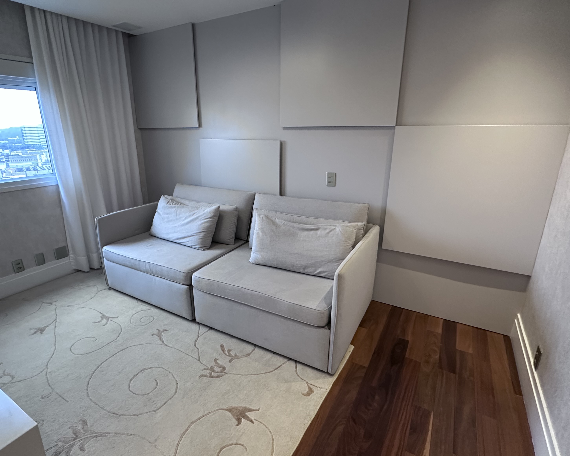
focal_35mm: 19
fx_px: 321
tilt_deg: -14.8
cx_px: 264
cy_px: 224
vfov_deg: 70.8
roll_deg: +0.6
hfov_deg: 83.1
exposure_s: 1/120
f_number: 2.2
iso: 320
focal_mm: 2.22
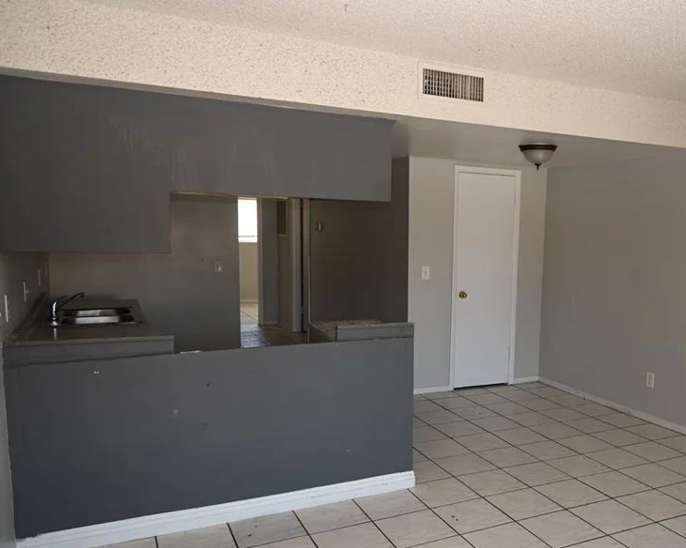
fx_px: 629
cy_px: 313
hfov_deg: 56.1
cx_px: 451
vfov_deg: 47.0
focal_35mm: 31
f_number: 4
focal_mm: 16
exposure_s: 1/60
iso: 280
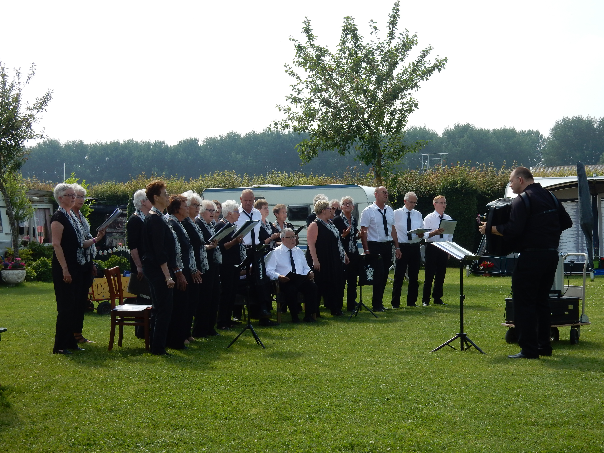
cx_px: 302
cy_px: 226
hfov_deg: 32.2
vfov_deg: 24.4
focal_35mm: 60
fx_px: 1047
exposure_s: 1/640
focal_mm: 10.7
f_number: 4.5
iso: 125
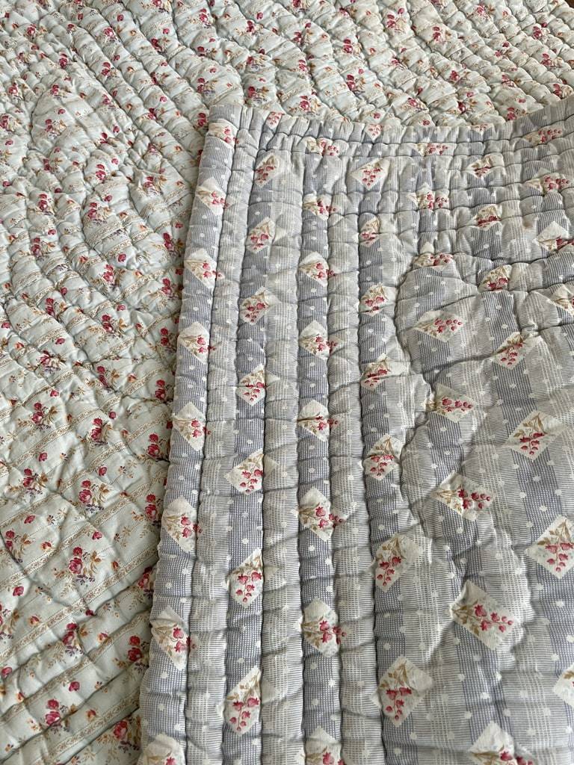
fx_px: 575
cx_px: 287
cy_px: 382
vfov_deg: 67.3
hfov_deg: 53.1
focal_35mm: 26
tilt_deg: -64.6
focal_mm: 4.2
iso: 200
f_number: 1.6
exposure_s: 1/60
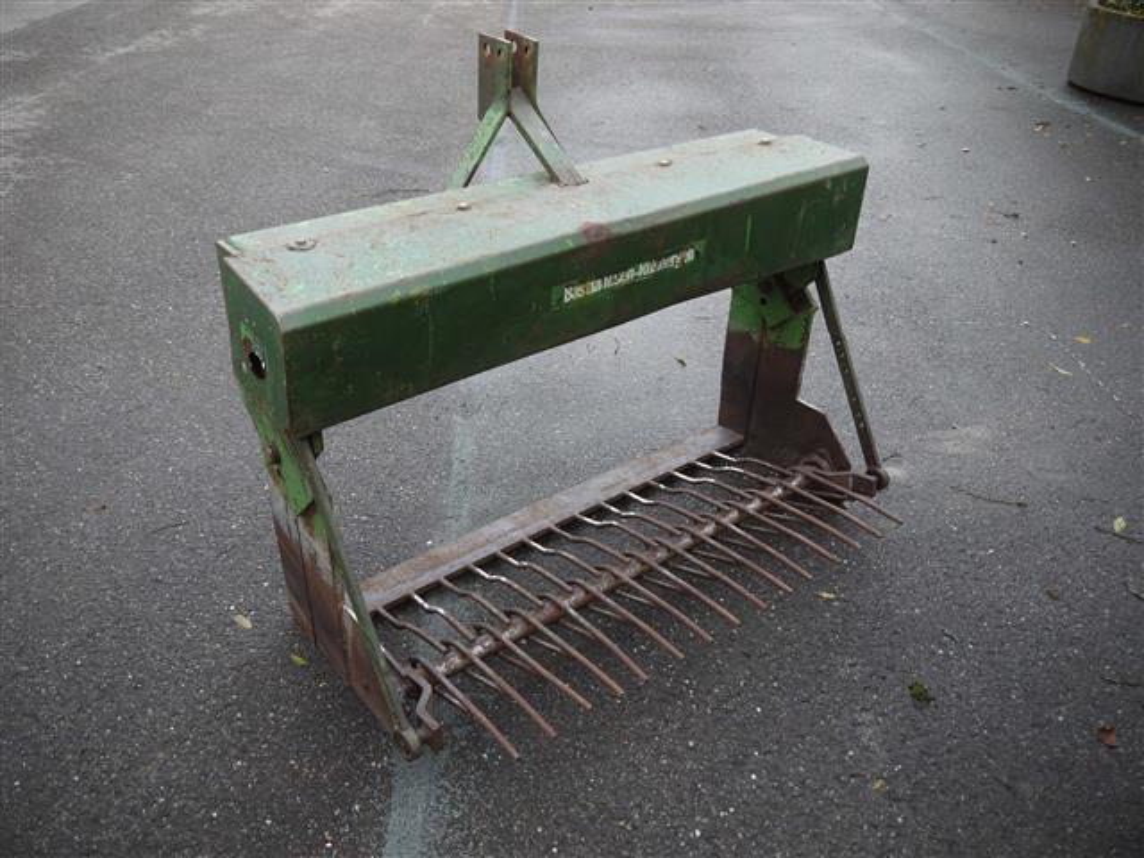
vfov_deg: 46.8
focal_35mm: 30
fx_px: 991
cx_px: 572
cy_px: 429
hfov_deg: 60.0
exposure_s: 1/60
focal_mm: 15
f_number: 3.5
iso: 200
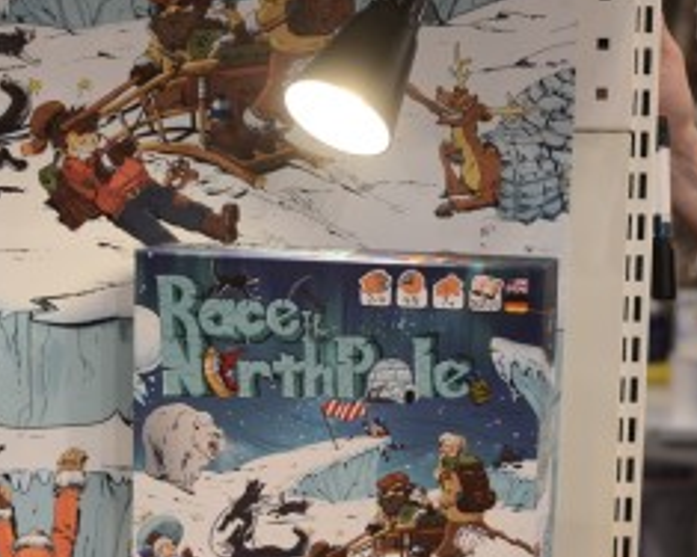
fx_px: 2104
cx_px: 77
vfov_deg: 15.0
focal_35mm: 102
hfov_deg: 18.5
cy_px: 422
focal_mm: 50
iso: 400
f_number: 2.8
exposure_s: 1/160
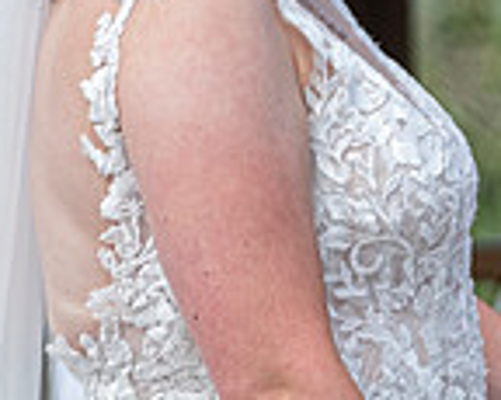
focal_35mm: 935
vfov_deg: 1.7
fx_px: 13854
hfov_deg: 2.1
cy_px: 11
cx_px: 730
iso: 200
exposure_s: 1/1000
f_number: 2.8
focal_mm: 140
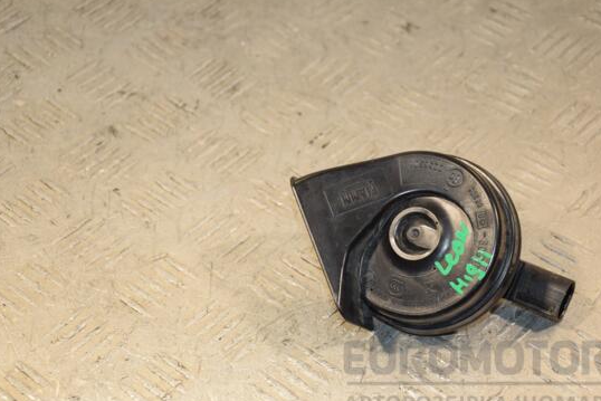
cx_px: 323
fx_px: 1620
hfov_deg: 21.0
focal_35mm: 97
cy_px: 209
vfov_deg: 14.1
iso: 800
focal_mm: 58
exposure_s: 1/200
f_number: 5.6
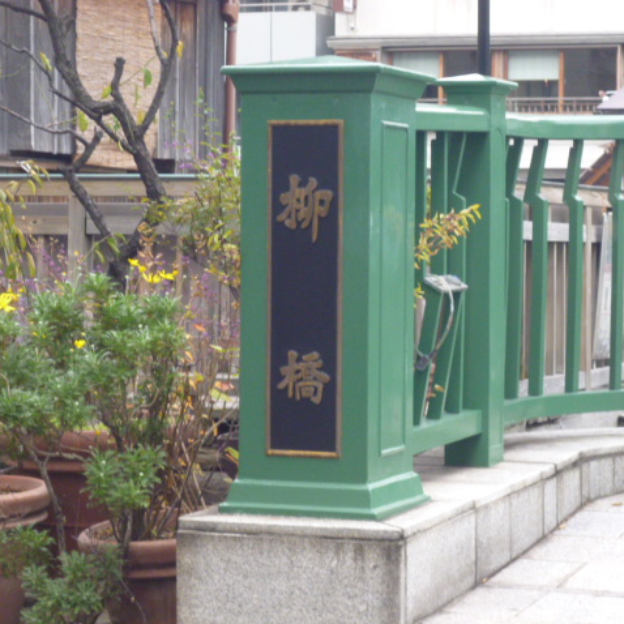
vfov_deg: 15.0
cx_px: 372
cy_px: 312
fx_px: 2366
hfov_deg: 15.0
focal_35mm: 116
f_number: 6.2
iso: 400
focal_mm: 17.5
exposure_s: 1/60
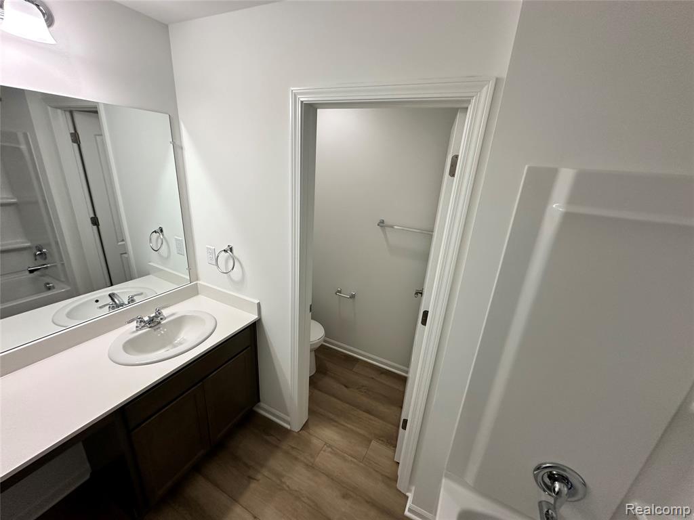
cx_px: 347
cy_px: 260
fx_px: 281
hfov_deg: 102.1
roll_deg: -4.1
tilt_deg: -19.7
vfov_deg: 85.7
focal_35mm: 14
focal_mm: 2.22
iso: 125
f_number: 2.2
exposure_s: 1/99
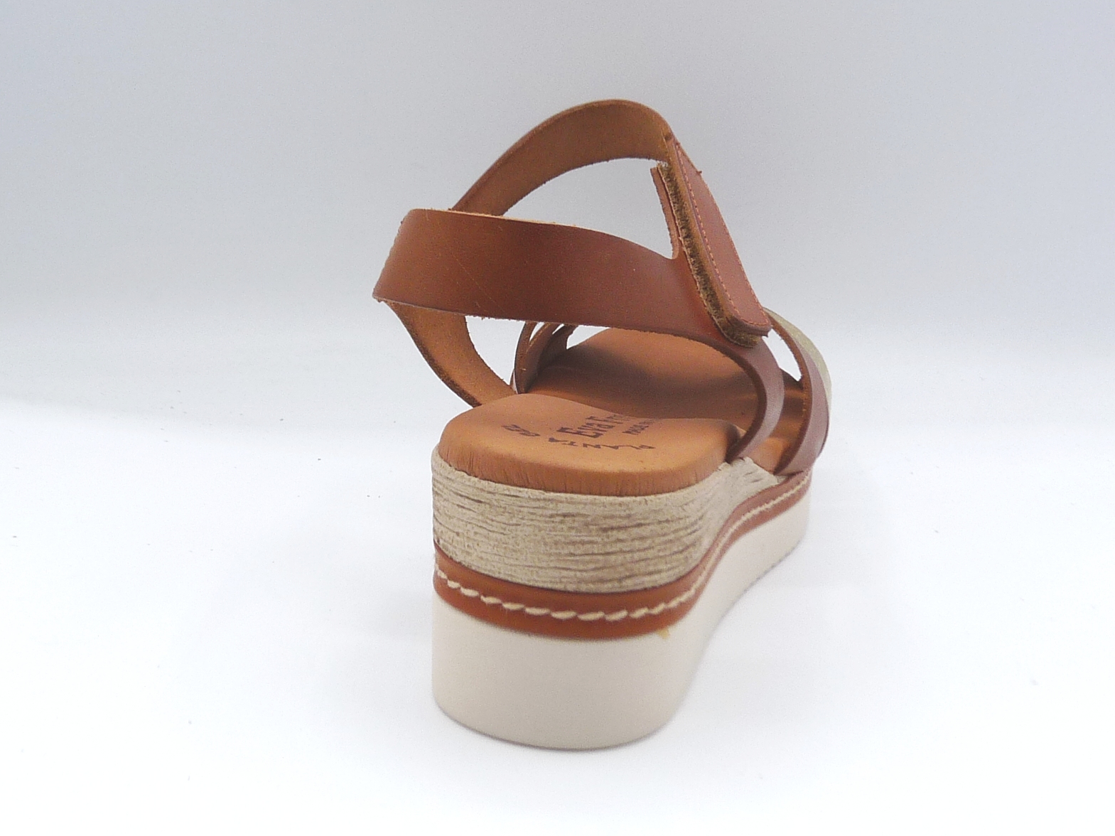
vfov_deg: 28.5
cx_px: 558
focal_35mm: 51
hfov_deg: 37.5
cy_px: 424
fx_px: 1642
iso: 100
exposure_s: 1/250
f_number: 4.5
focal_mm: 4.9
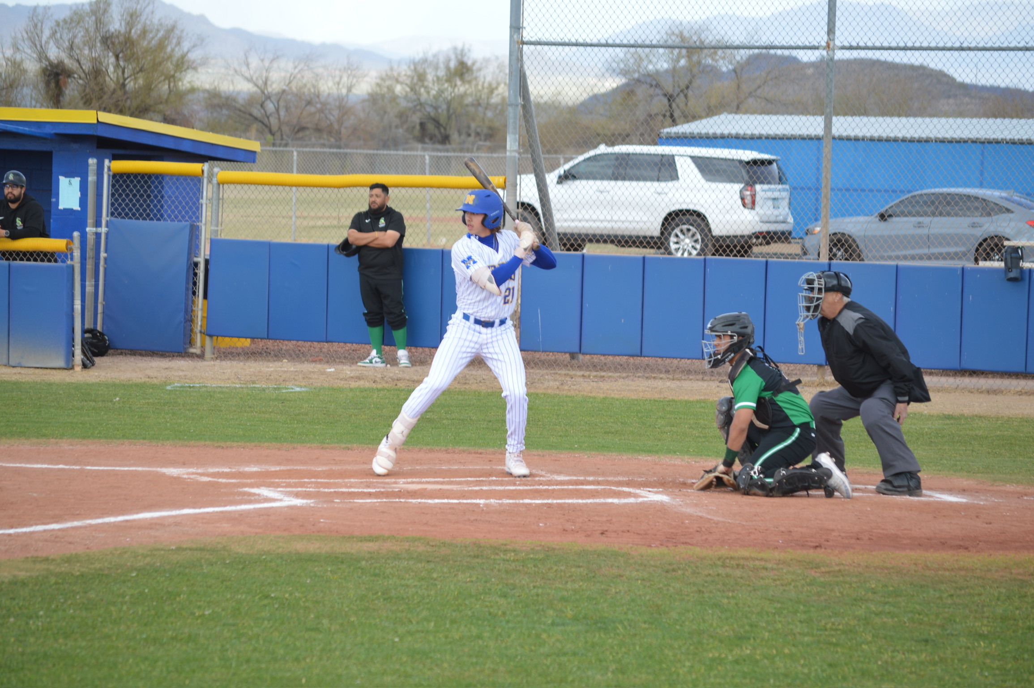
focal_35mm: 202
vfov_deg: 6.8
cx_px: 517
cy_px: 344
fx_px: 5811
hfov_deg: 10.2
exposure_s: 1/125
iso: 100
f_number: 5.6
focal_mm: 135
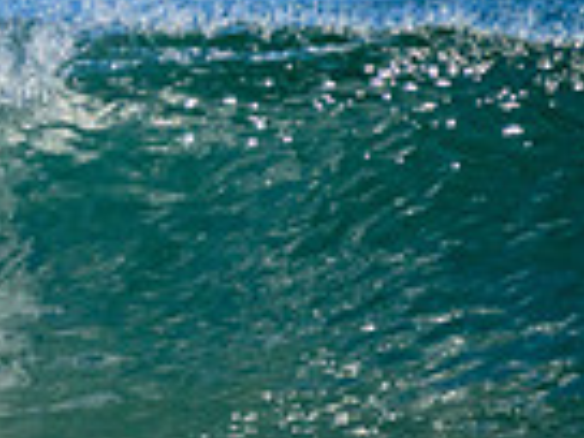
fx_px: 55252
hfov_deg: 0.6
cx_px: -623
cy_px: 105
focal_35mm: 3275
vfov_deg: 0.5
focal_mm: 800
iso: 1400
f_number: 11
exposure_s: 1/1250
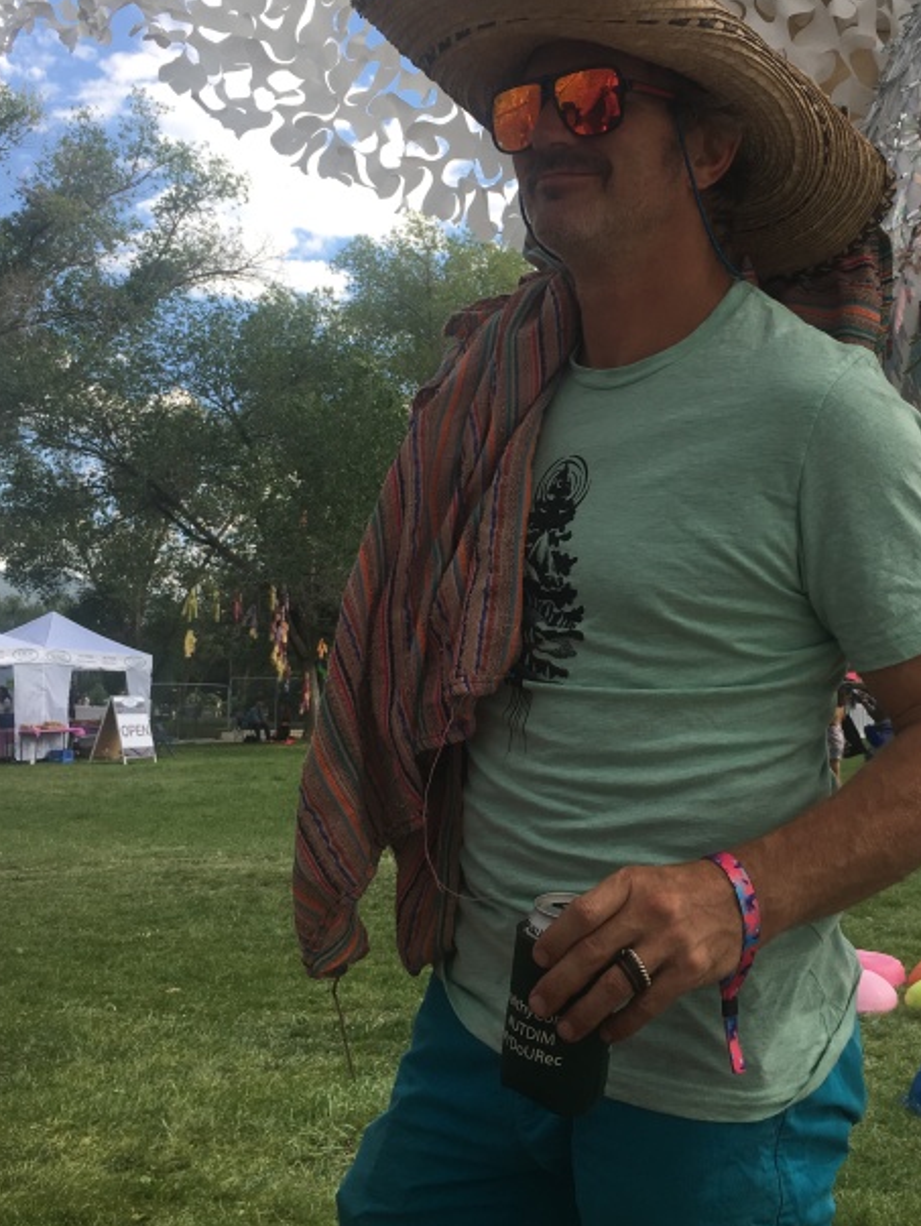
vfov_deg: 45.6
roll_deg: +1.9
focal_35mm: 41
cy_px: 513
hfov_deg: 35.0
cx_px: 567
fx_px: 1453
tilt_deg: +6.8
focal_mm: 4.15
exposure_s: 1/610
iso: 25
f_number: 2.2
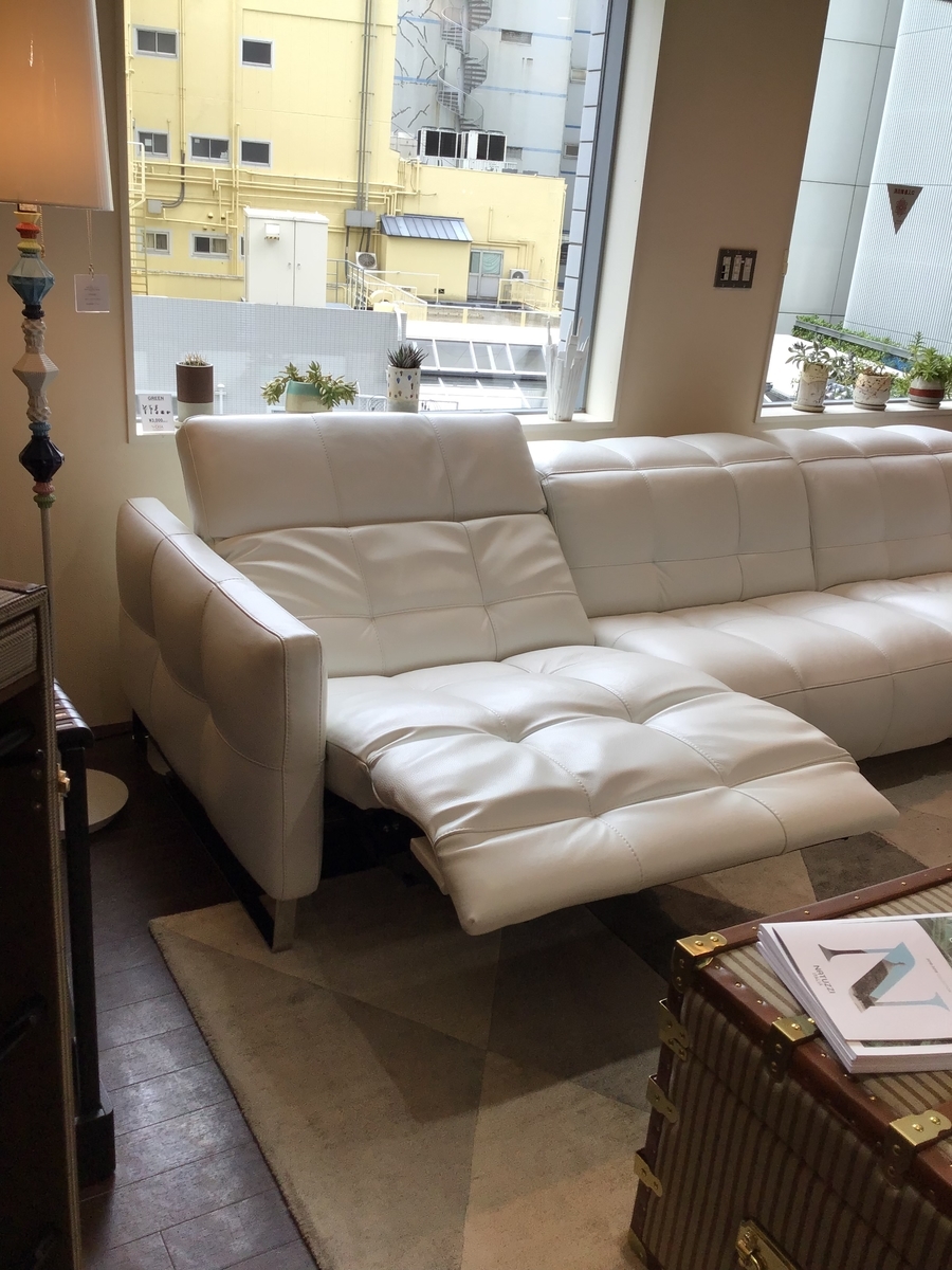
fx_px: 1137
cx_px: 476
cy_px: 635
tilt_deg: -20.8
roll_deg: -3.7
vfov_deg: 58.4
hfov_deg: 45.4
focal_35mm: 31
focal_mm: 3.3
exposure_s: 1/120
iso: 25
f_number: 2.4
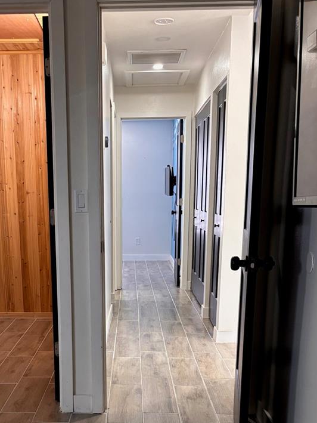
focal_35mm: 44
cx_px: 106
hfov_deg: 32.6
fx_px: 537
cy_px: 327
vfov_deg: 41.4
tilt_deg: -14.2
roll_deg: +0.2
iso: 250
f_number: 1.6
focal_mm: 5.96
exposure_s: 1/60
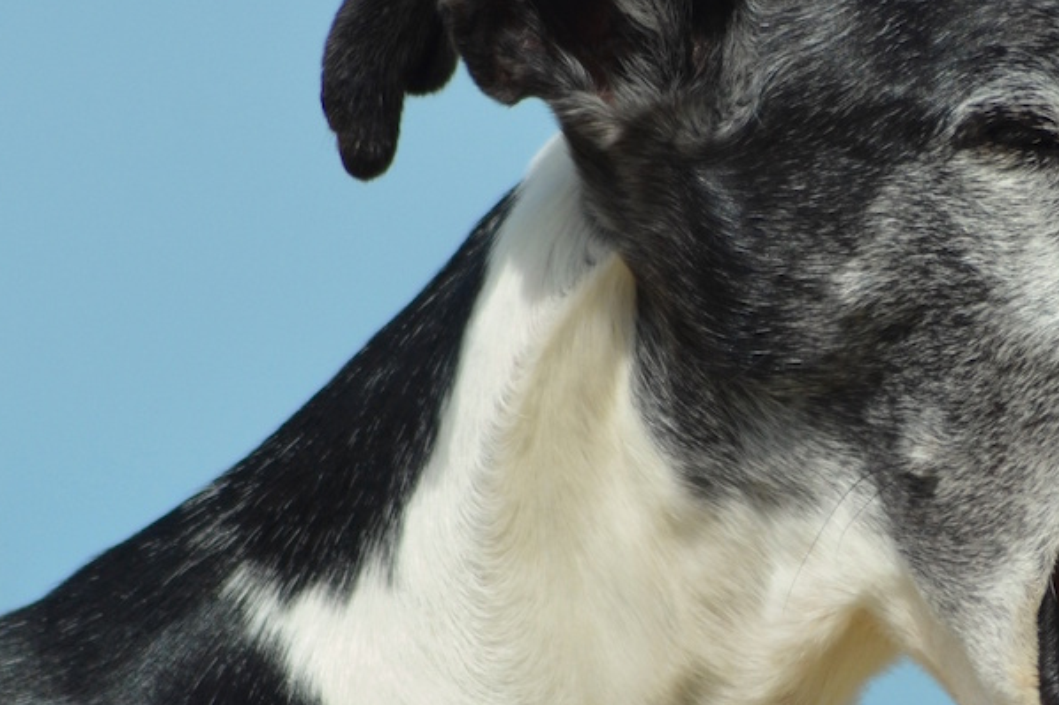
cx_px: 1036
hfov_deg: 2.1
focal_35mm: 964
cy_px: 399
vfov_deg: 1.4
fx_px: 28341
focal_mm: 300
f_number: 8
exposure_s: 1/2000
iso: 400
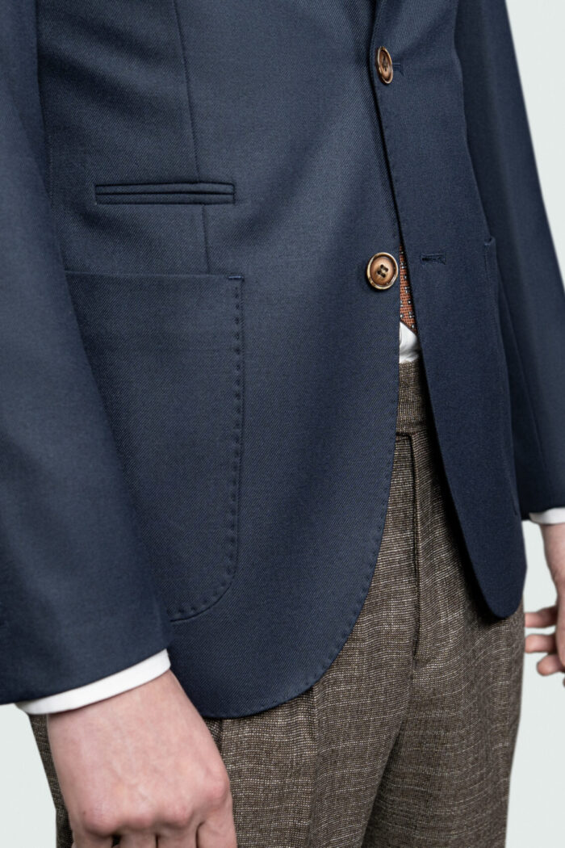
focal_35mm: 36
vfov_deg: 53.1
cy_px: 424
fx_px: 847
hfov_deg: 36.9
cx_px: 282
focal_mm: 24
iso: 100
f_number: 2.8
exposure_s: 1/100
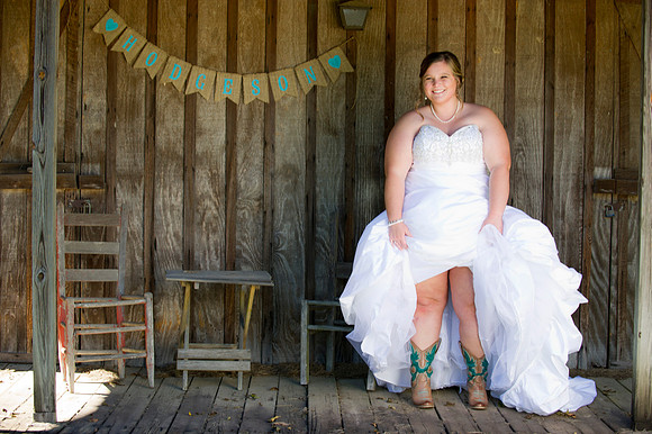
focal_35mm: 70
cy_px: 217
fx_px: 1267
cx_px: 326
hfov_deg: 28.9
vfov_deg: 19.4
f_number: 4
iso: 200
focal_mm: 70
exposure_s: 1/125
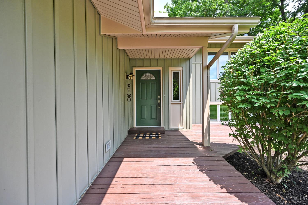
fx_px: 120
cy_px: 102
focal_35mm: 14
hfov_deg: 104.3
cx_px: 154
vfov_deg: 81.2
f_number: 5.6
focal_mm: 14
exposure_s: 1/250
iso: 200
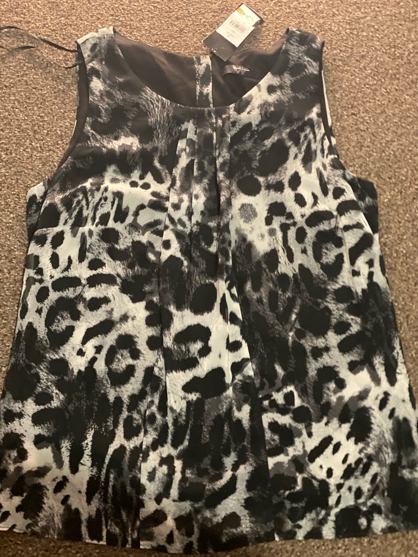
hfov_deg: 28.0
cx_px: 209
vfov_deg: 36.8
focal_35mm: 52
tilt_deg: -78.0
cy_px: 278
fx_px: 837
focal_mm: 6
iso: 400
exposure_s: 1/14
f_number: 2
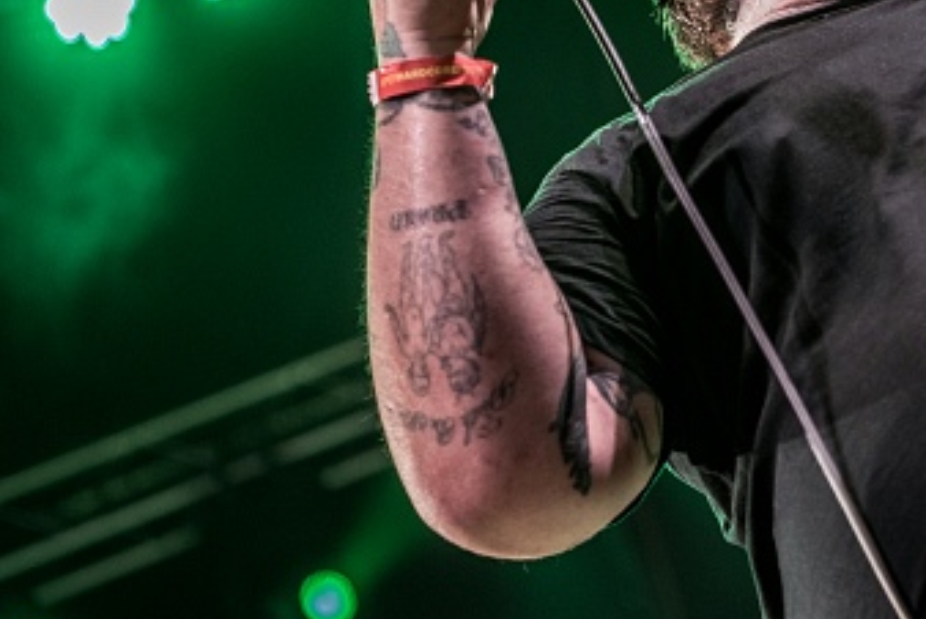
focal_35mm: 149
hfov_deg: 13.7
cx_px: 767
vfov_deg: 9.2
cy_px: 26
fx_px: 3836
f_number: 2.8
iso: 640
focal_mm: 70
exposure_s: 1/100
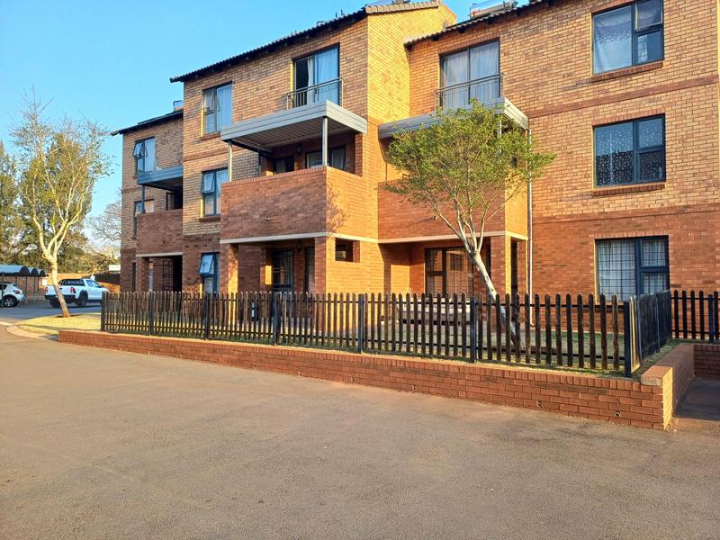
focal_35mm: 25
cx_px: 360
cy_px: 270
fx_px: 520
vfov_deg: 54.9
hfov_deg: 69.4
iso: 50
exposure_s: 1/227
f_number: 1.8
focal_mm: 4.65
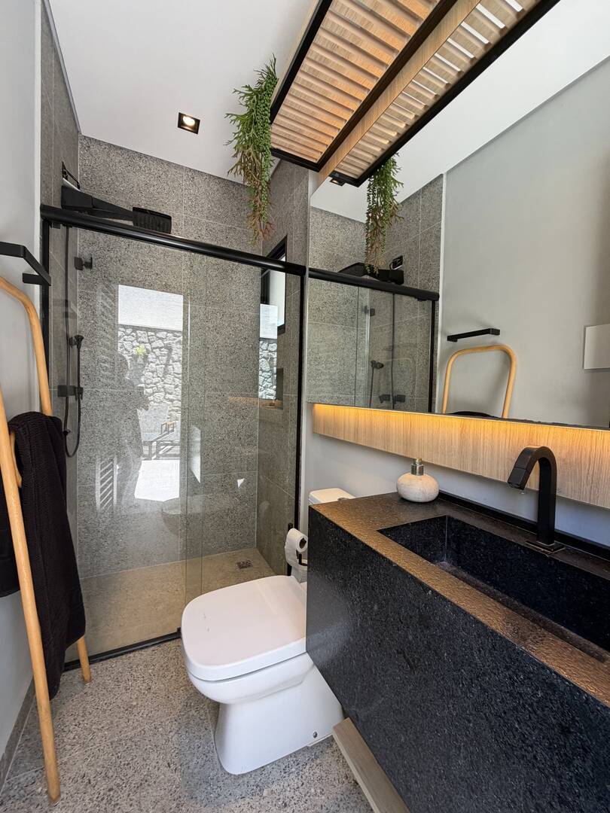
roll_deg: -1.1
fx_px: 329
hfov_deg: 85.7
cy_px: 406
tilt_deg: -1.9
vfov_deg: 102.1
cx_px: 305
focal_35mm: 14
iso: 160
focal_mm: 2.22
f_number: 2.2
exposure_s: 1/120
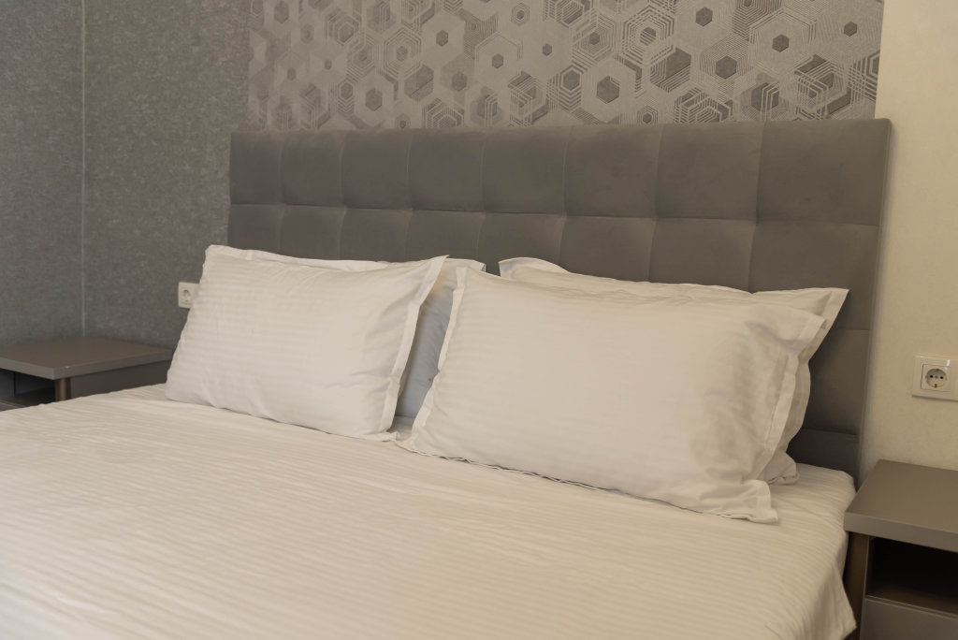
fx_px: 852
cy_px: 320
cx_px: 479
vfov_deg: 41.2
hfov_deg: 58.7
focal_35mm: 32
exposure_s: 1/80
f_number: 4
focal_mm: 32
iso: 500
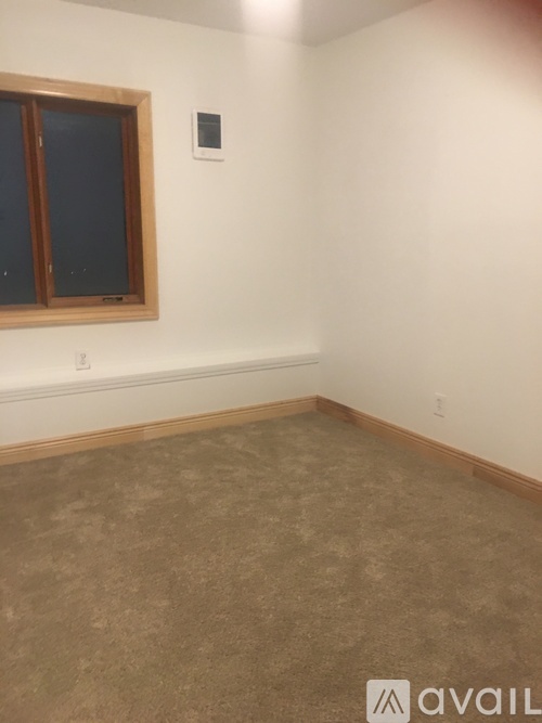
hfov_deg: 48.2
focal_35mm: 29
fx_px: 606
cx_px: 271
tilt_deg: -11.8
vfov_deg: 61.7
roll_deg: -1.2
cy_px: 362
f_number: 2.2
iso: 80
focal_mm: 4.15
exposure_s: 1/15
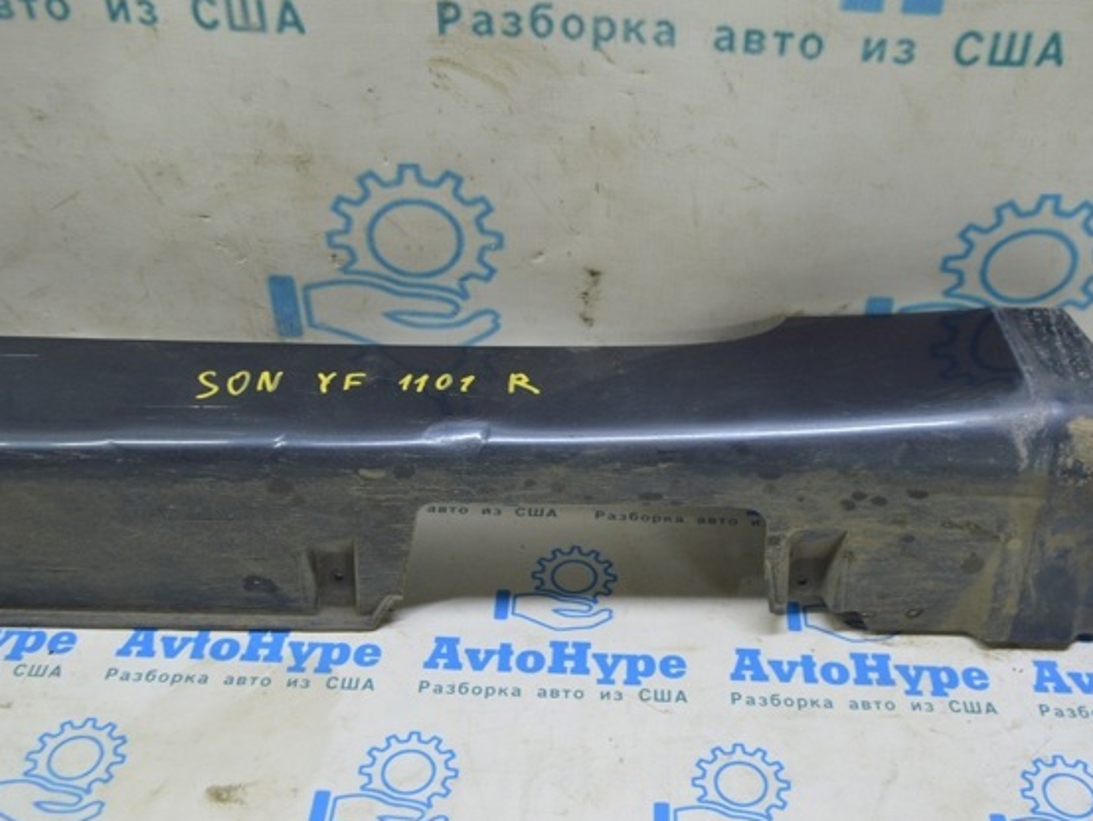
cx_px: 597
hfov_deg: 46.7
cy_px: 409
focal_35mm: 40
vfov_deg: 36.0
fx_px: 1263
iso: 400
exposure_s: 1/20
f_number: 5.6
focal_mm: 24
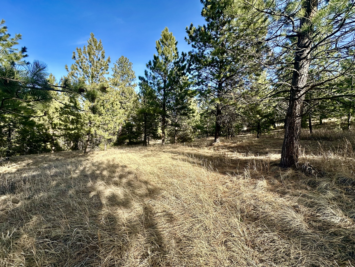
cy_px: 134
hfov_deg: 102.1
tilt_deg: -2.9
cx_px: 178
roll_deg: -2.5
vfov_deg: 85.7
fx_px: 144
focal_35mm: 14
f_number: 2.2
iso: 40
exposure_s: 1/606
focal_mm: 2.22
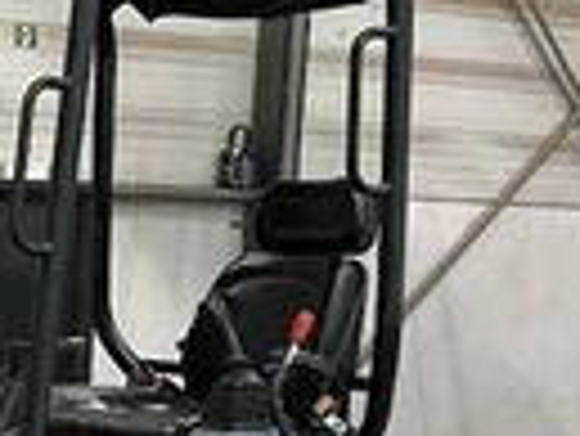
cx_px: -400
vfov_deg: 13.4
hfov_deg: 16.0
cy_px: 512
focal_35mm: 108
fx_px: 1811
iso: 200
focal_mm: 3
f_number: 1.8
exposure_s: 1/60
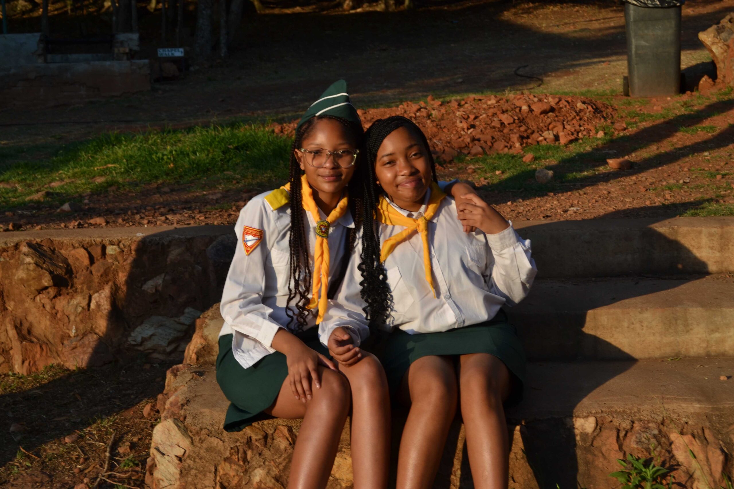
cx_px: 367
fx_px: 1040
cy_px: 244
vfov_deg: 26.5
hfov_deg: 38.9
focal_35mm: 51
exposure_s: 1/200
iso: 100
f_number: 7.1
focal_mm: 34
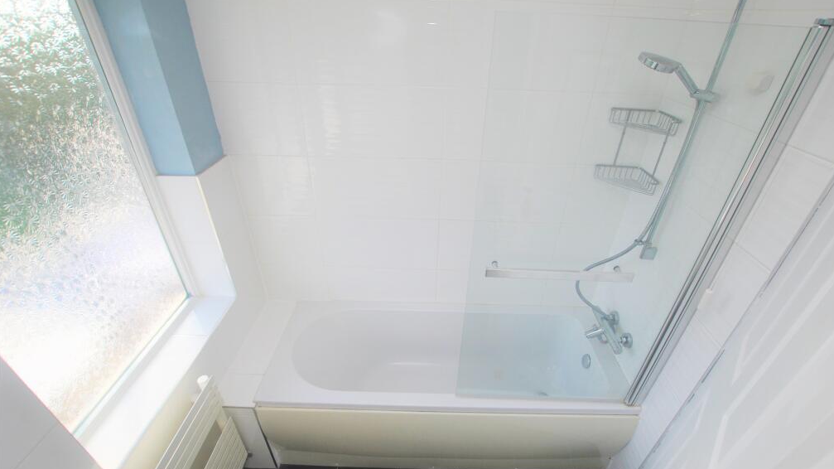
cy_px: 266
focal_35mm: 16
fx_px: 354
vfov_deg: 66.8
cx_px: 421
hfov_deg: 99.4
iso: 160
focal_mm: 10
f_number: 5.6
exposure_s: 1/125
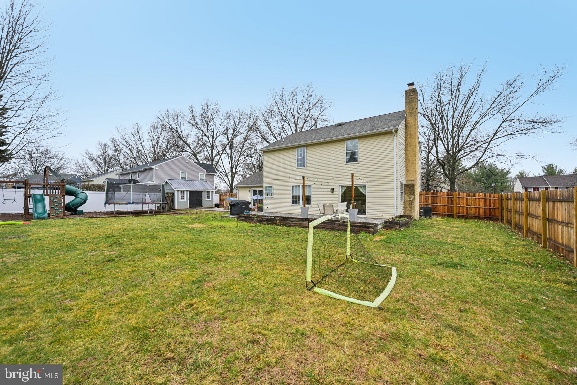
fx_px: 224
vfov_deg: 81.2
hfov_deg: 104.3
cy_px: 192
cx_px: 288
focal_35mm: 14
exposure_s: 1/60
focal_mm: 14
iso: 100
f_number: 8
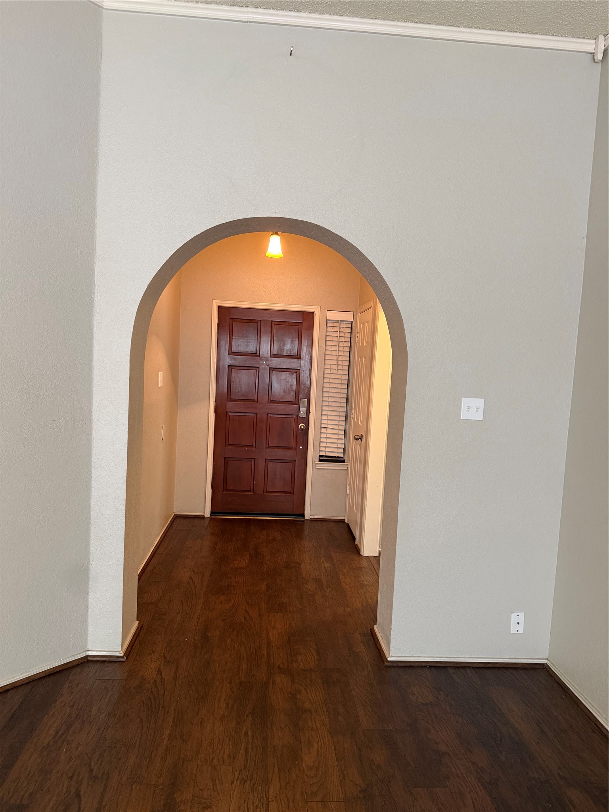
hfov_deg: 56.8
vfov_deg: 71.6
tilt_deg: -3.7
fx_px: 563
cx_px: 304
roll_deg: -4.0
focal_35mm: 24
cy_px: 406
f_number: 1.78
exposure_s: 1/60
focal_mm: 6.76
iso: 400
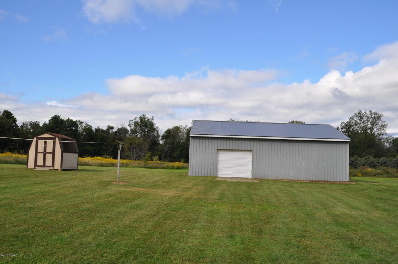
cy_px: 132
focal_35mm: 30
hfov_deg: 62.0
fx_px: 331
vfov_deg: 43.5
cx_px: 199
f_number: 9
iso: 200
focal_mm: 20
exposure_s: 1/320
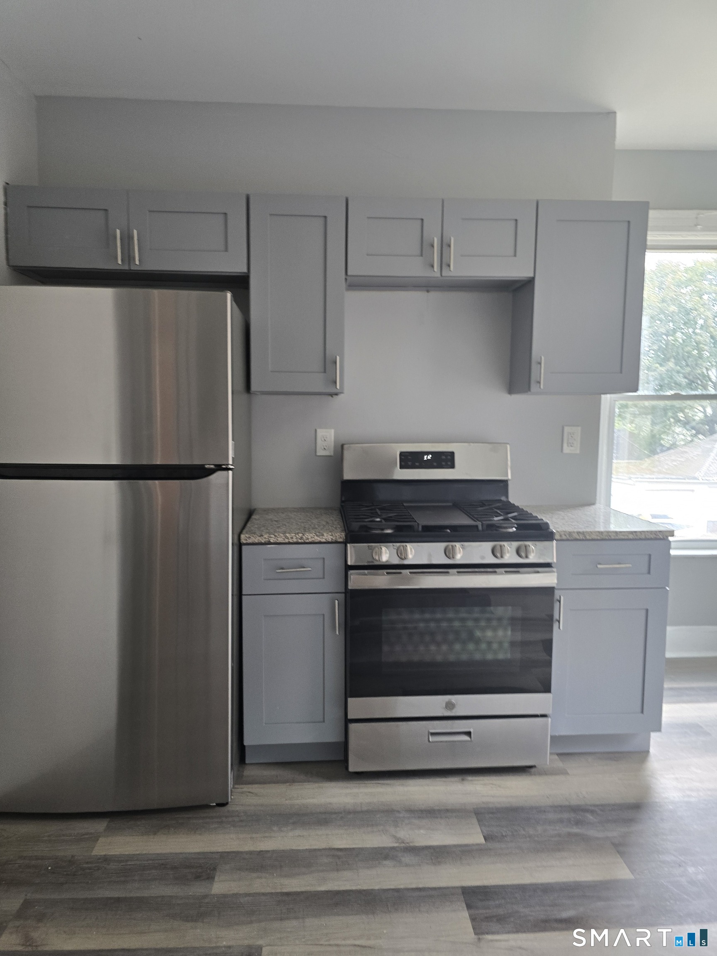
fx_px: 635
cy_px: 478
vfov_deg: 73.9
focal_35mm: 23
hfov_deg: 58.9
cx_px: 358
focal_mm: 6.3
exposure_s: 1/120
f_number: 1.7
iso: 160
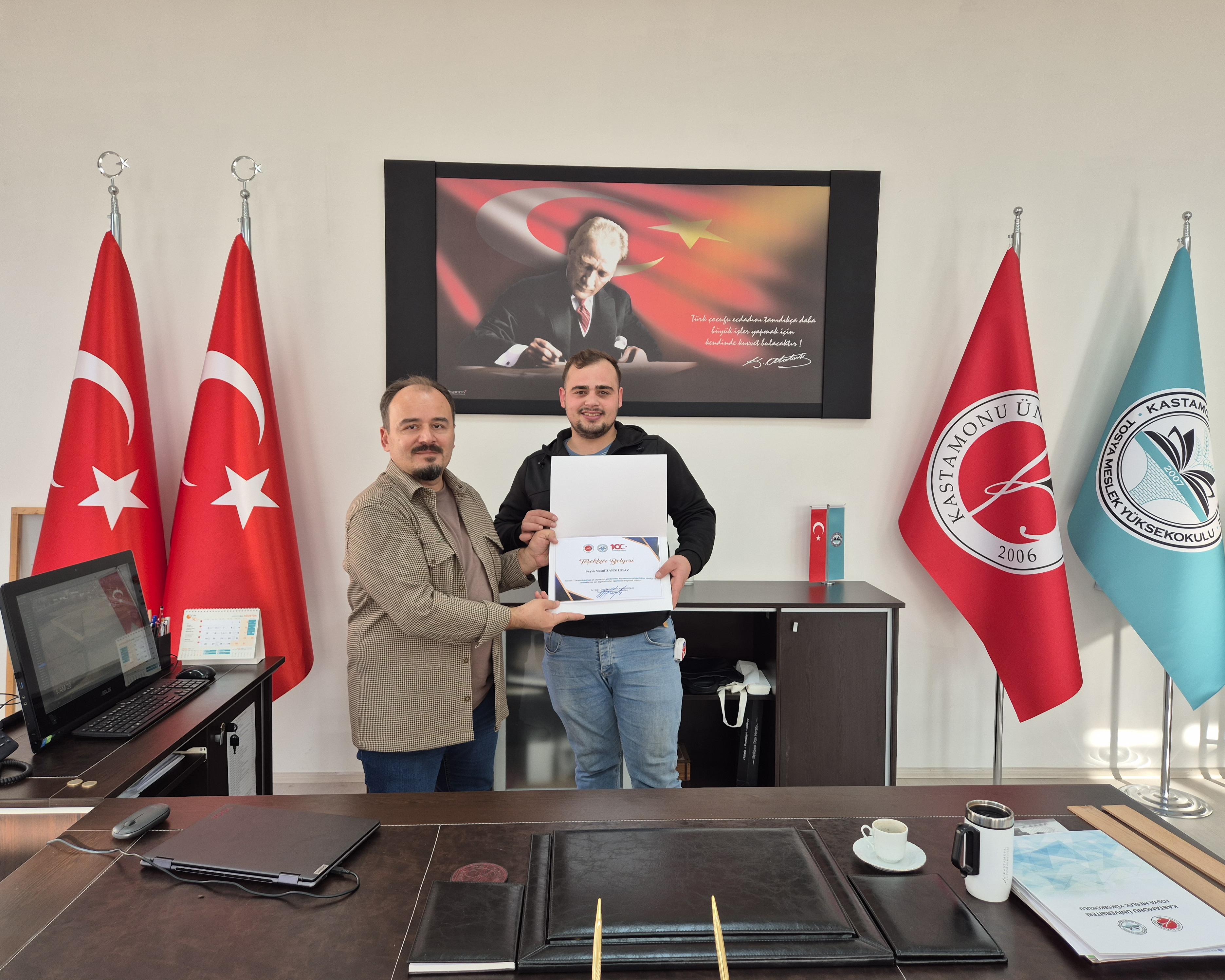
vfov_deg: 58.8
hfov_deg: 70.3
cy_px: 490
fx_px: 870
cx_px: 623
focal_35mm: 24
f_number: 1.8
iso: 50
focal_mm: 5.4
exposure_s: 1/100
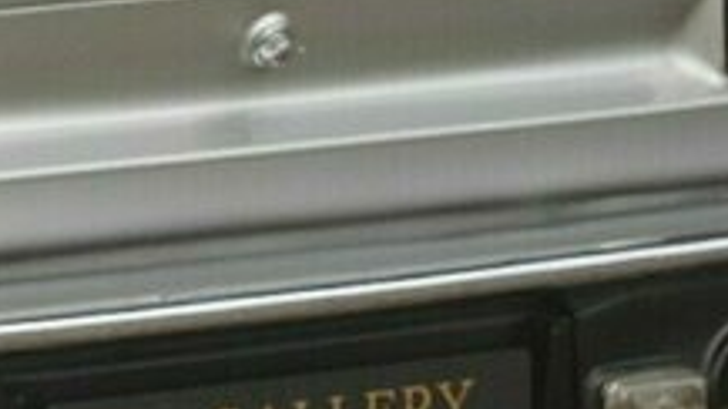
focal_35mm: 317
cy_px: -201
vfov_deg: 3.8
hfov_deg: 6.7
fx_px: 6120
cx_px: -580
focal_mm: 54.7
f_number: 5.6
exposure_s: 1/60
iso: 200
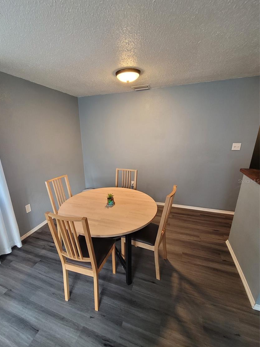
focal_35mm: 14
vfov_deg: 102.0
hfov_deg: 85.6
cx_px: 120
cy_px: 181
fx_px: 140
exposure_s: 1/60
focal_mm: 2.2
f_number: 2.2
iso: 250
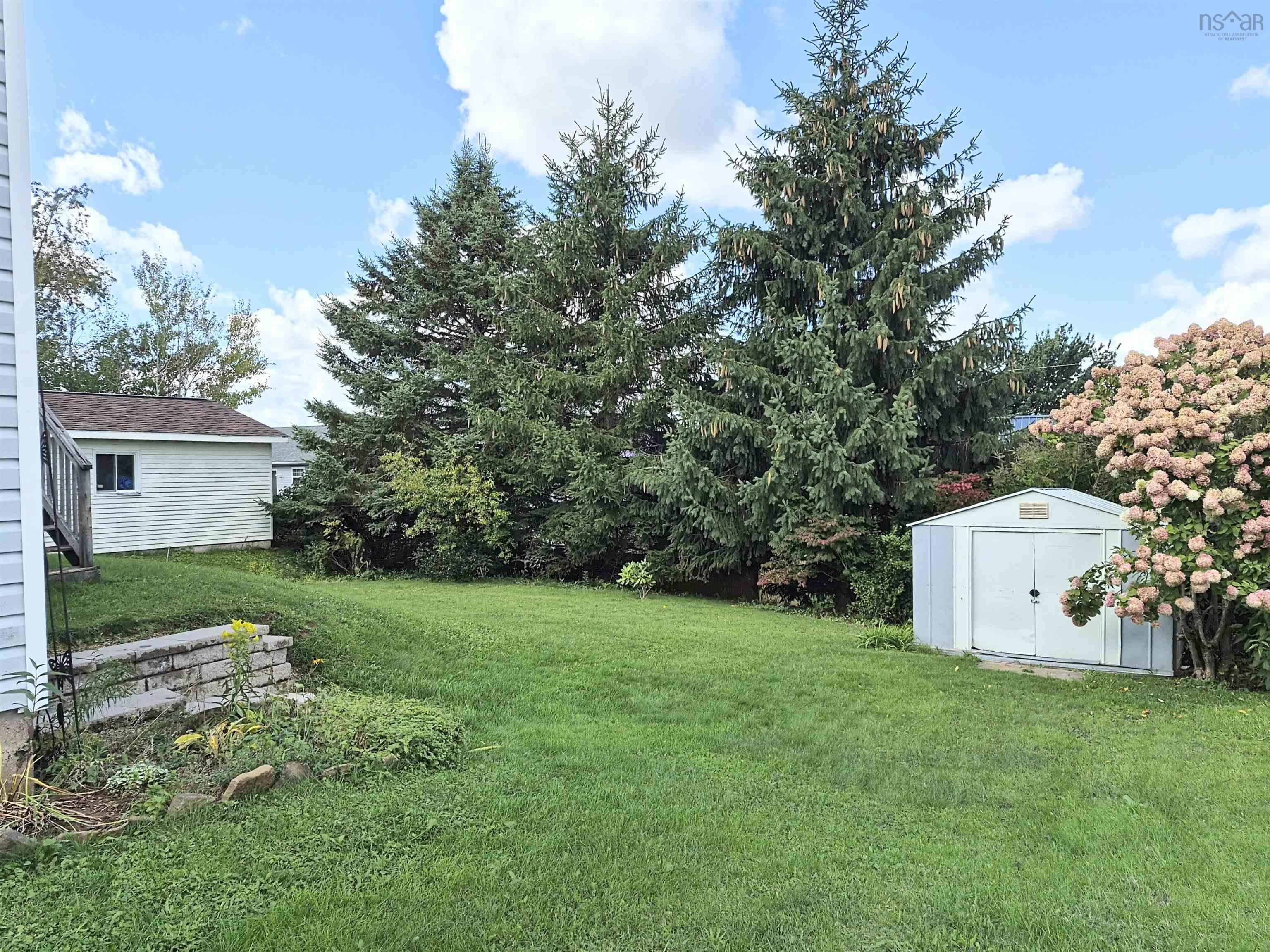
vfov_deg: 58.9
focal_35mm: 23
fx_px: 844
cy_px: 476
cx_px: 635
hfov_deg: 73.9
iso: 80
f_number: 1.8
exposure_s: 1/3800
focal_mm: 5.4
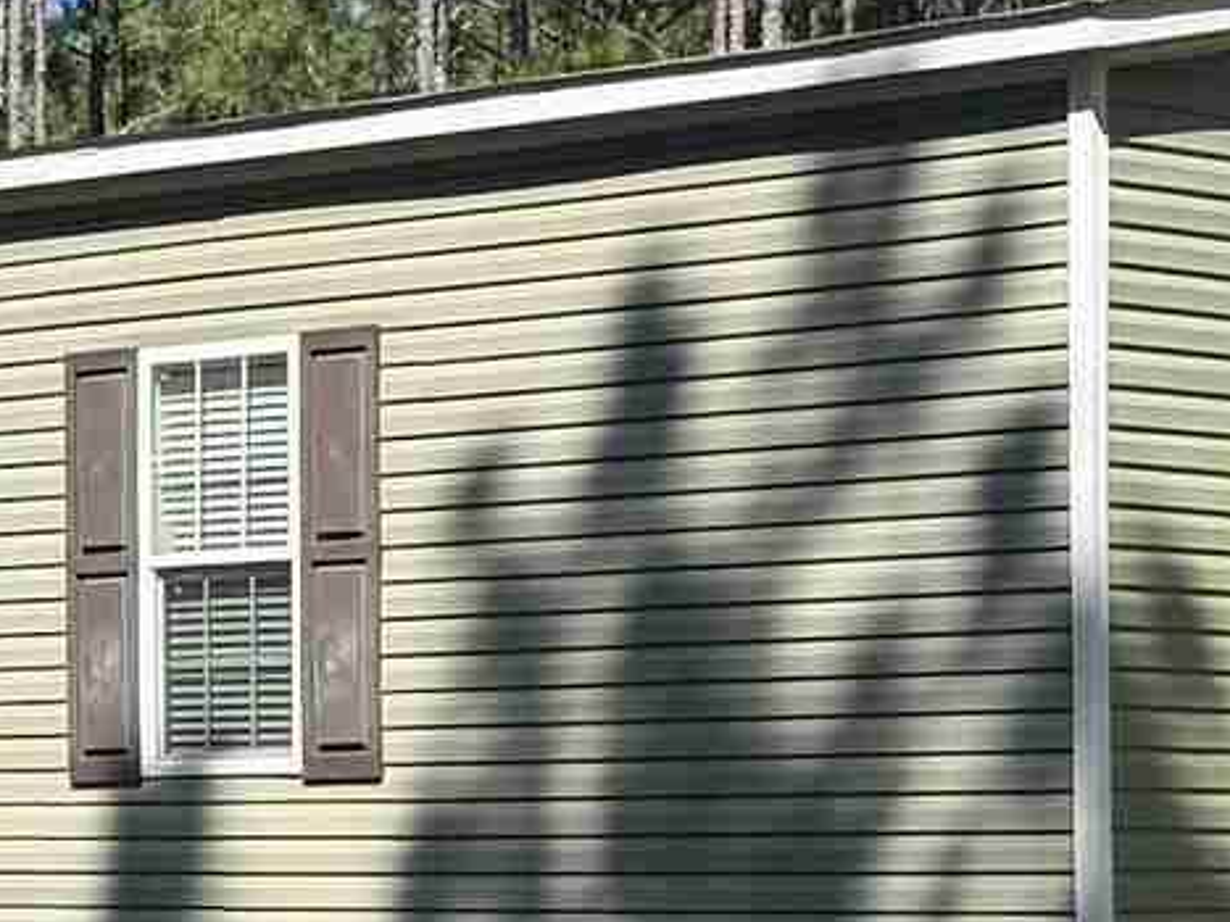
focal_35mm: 158
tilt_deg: +2.6
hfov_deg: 12.3
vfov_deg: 9.4
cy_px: 682
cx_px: -92
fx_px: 5613
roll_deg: +0.6
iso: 80
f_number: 1.78
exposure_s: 1/2703
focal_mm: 6.76
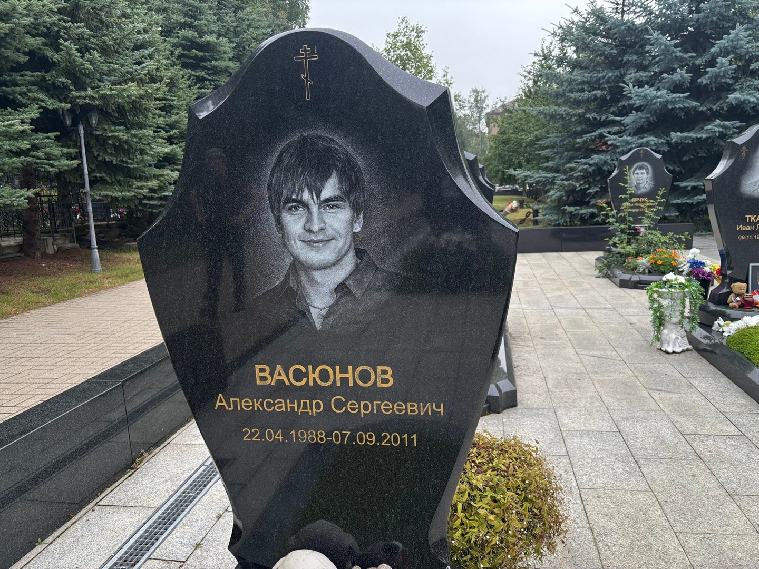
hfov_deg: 67.3
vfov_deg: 53.1
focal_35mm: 26
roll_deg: +2.2
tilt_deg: -13.1
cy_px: 284
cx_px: 380
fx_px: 570
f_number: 1.6
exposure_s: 1/565
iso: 50
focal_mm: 5.96
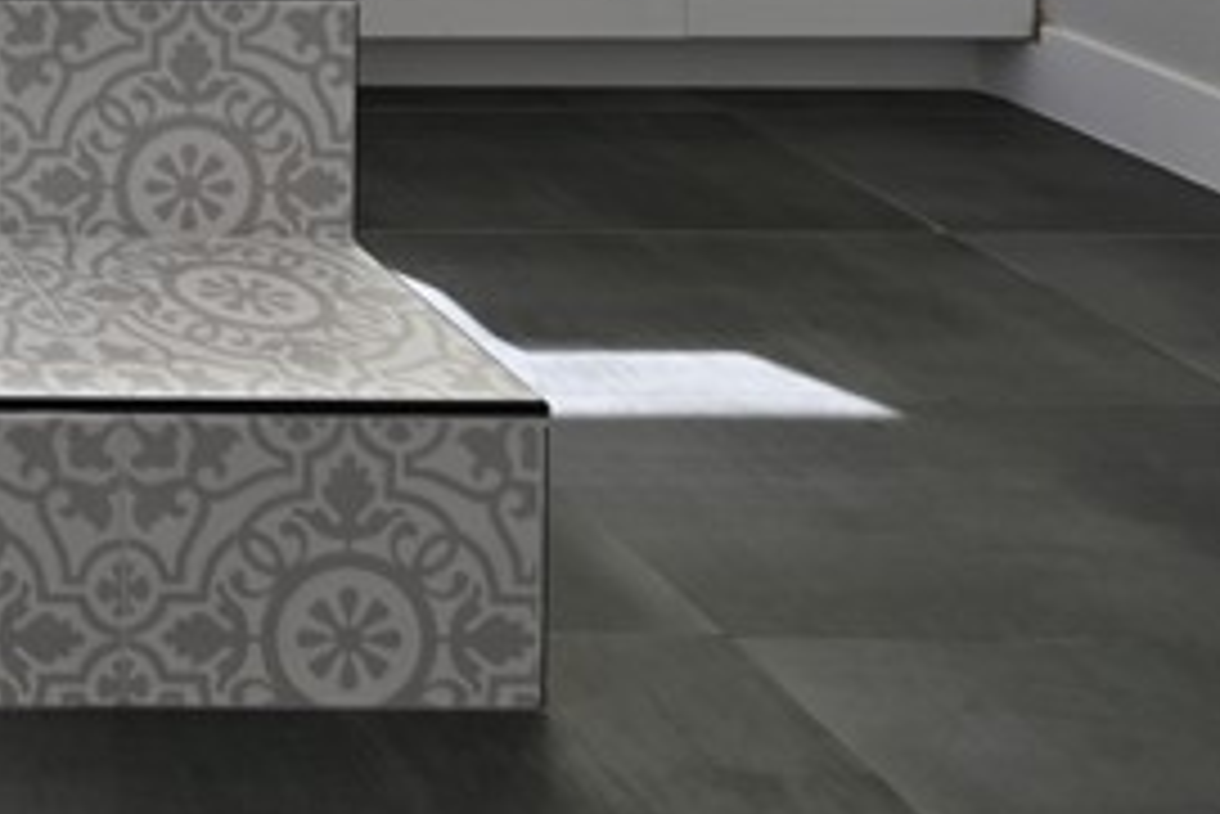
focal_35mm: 56
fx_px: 1899
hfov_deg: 22.6
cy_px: -675
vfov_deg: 18.5
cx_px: -916
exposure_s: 1/60
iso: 250
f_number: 6.3
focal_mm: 14
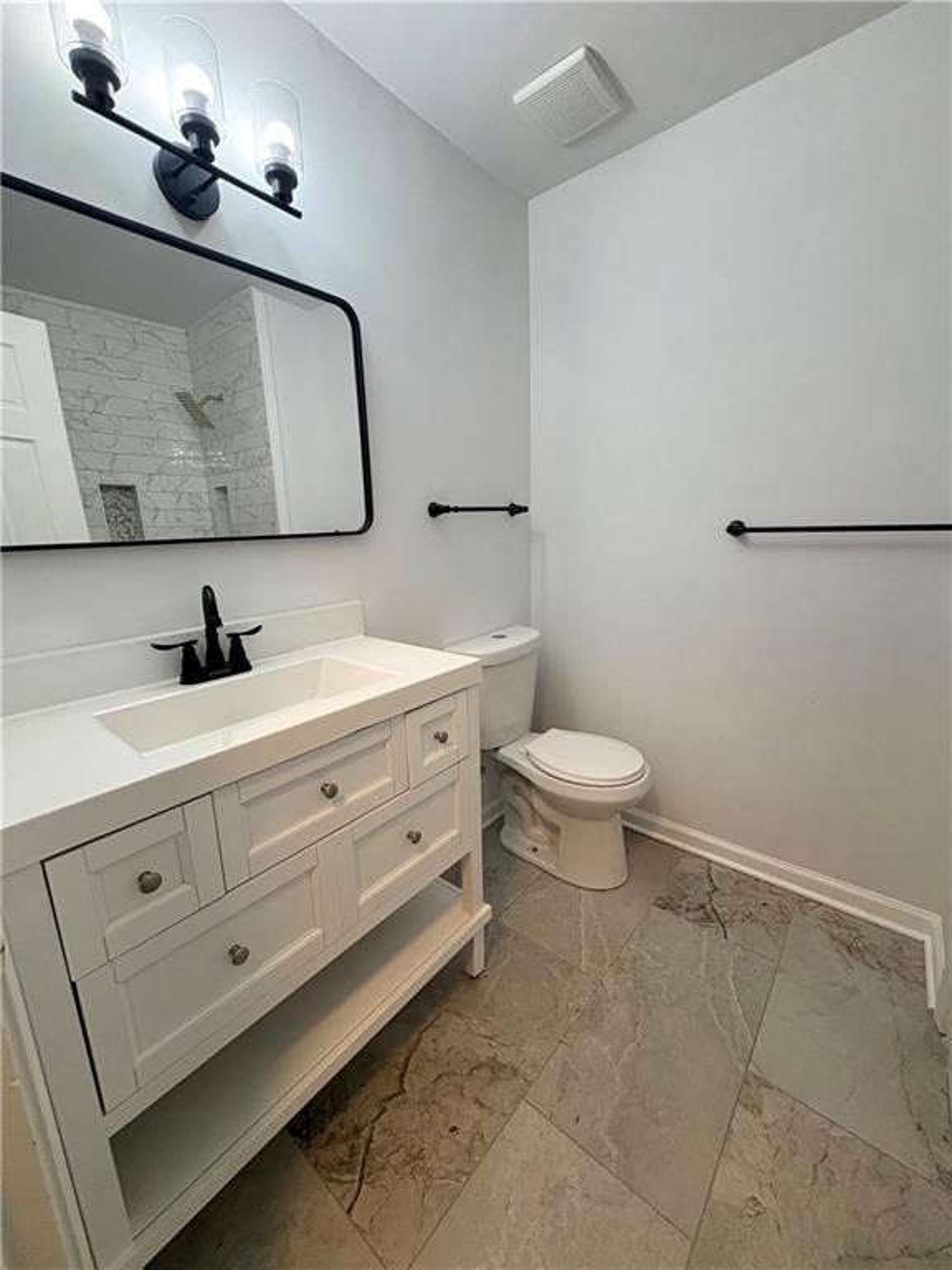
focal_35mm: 14
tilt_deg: -11.3
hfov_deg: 85.7
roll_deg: +1.9
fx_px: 513
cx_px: 476
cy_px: 635
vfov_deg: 102.1
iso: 125
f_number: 2.2
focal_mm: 2.22
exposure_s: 1/120
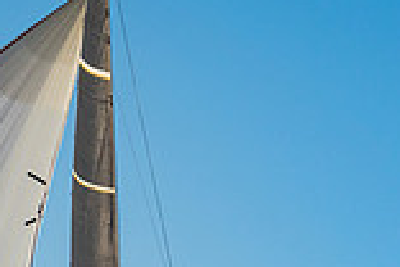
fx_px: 3755
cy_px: 596
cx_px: 137
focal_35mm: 338
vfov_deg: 4.0
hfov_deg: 6.1
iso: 400
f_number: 6
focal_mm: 71
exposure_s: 1/1600
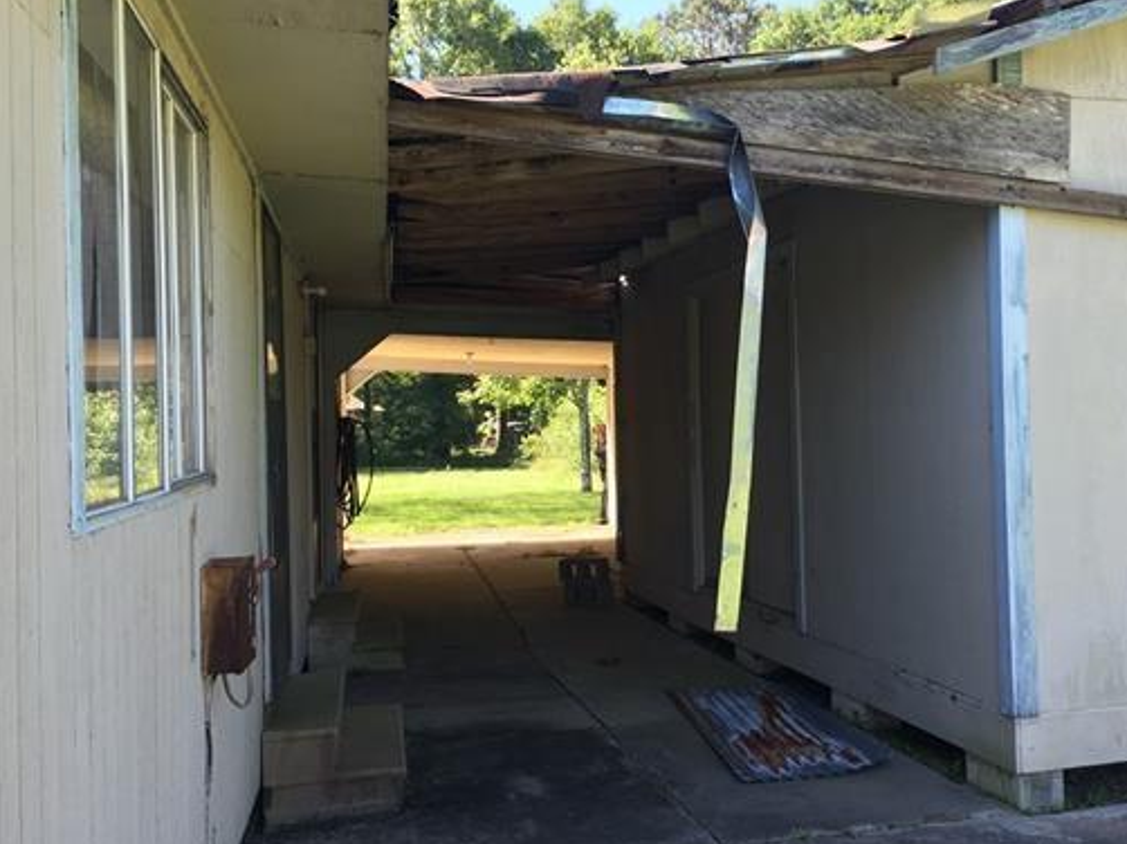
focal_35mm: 37
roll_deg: +1.2
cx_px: 676
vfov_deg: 38.6
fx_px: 1204
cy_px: 424
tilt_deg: -0.1
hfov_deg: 49.8
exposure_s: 1/159
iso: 25
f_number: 2.2
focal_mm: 4.15
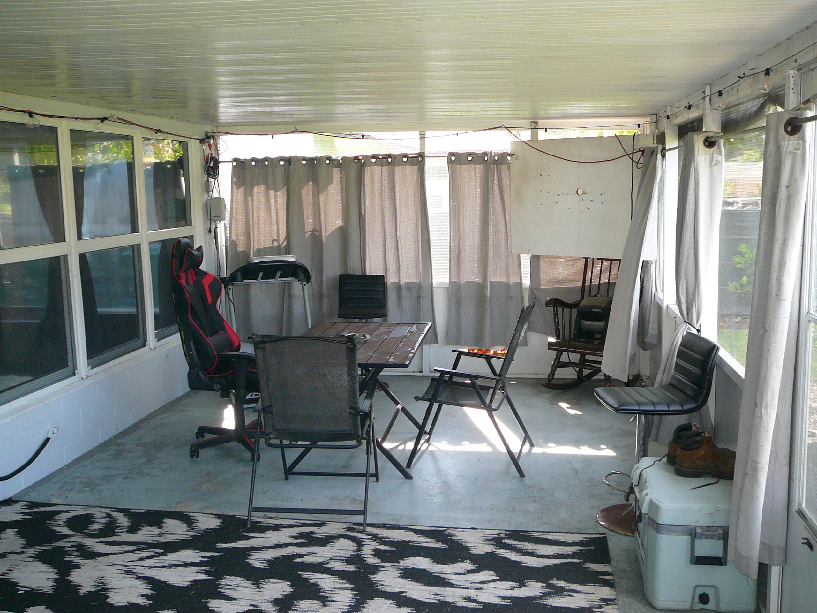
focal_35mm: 35
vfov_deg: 40.7
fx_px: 826
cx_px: 408
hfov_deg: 52.6
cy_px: 306
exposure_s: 1/50
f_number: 2.8
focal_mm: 5.2
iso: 100
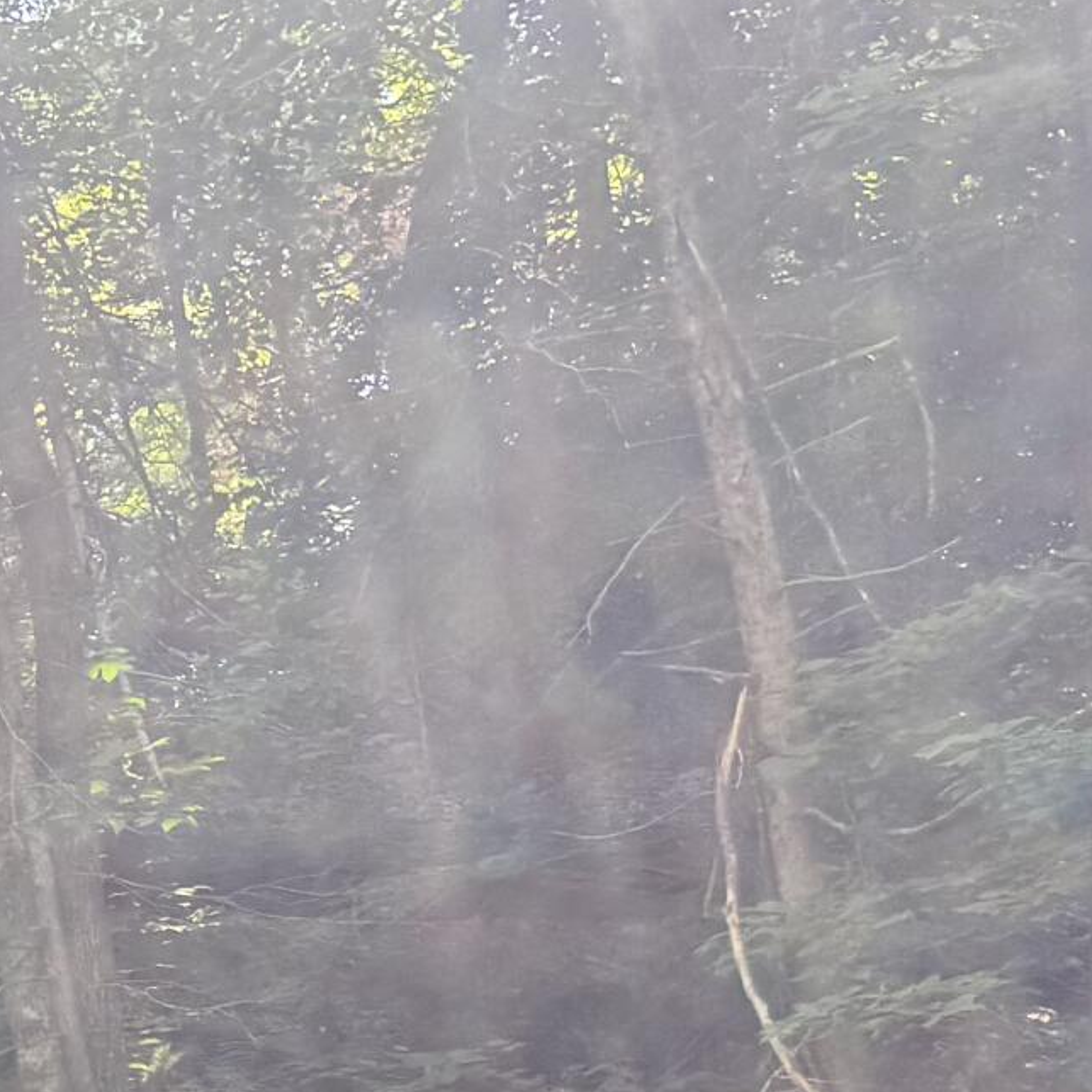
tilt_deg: +9.8
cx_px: -1291
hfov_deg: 13.9
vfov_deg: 16.2
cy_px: 1603
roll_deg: +2.1
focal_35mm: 99
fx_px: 3533
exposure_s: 1/226
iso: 64
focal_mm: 6.76
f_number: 1.78
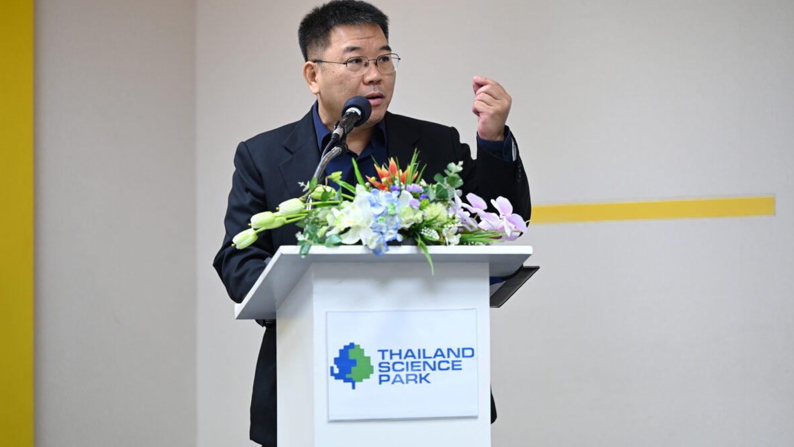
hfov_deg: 16.3
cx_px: 397
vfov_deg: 9.2
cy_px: 200
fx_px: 2779
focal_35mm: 132
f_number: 2.8
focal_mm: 125
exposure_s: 1/125
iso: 1000
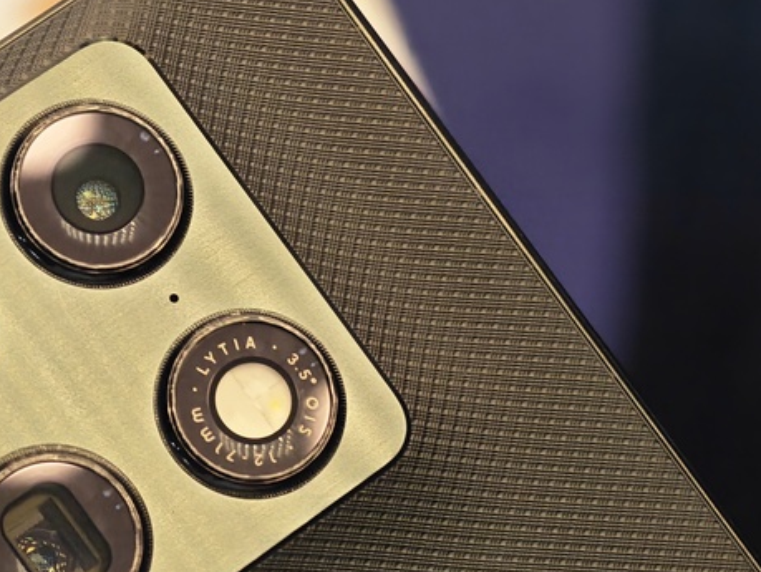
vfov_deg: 7.9
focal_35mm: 189
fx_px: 4158
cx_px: 459
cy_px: 398
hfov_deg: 10.5
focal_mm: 22.48
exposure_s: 1/100
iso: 250
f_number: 2.6
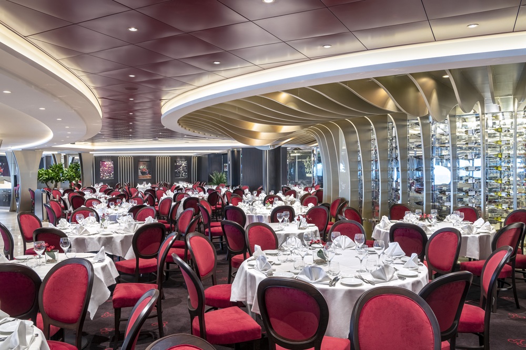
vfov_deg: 43.6
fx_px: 438
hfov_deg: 61.9
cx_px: 263
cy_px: 175
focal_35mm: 30
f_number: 11
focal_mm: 30
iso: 400
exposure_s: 1/15
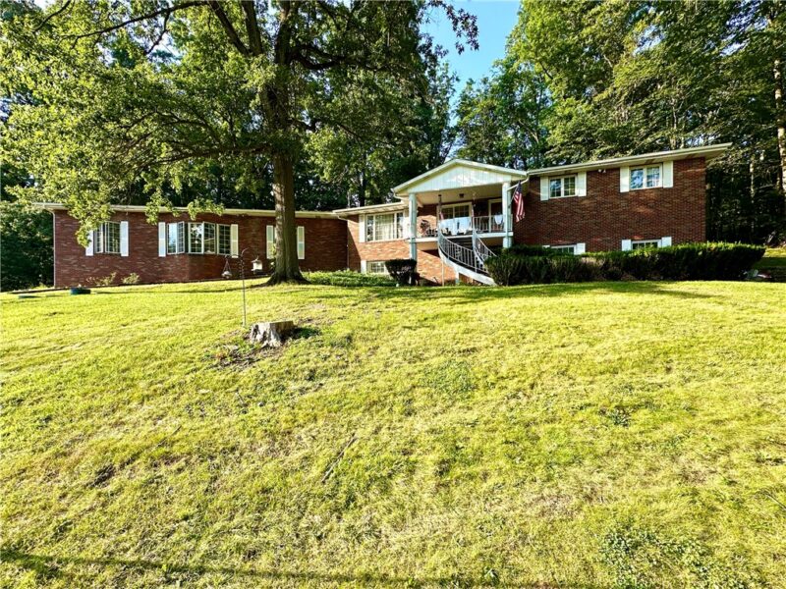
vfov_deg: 85.7
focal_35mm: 14
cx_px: 393
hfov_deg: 102.1
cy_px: 294
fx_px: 318
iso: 40
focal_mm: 2.22
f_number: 2.2
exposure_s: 1/403
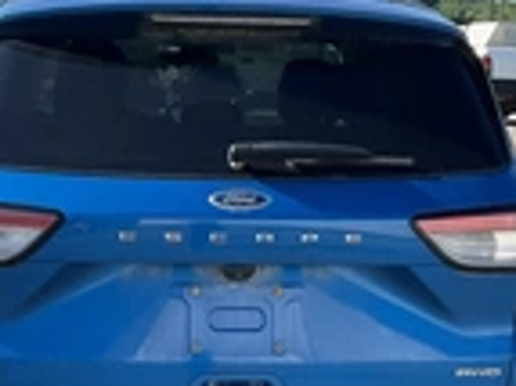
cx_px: 231
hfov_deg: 24.1
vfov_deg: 18.1
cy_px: 289
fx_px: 1206
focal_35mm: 81
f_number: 1.8
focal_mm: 3
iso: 25
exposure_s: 1/997
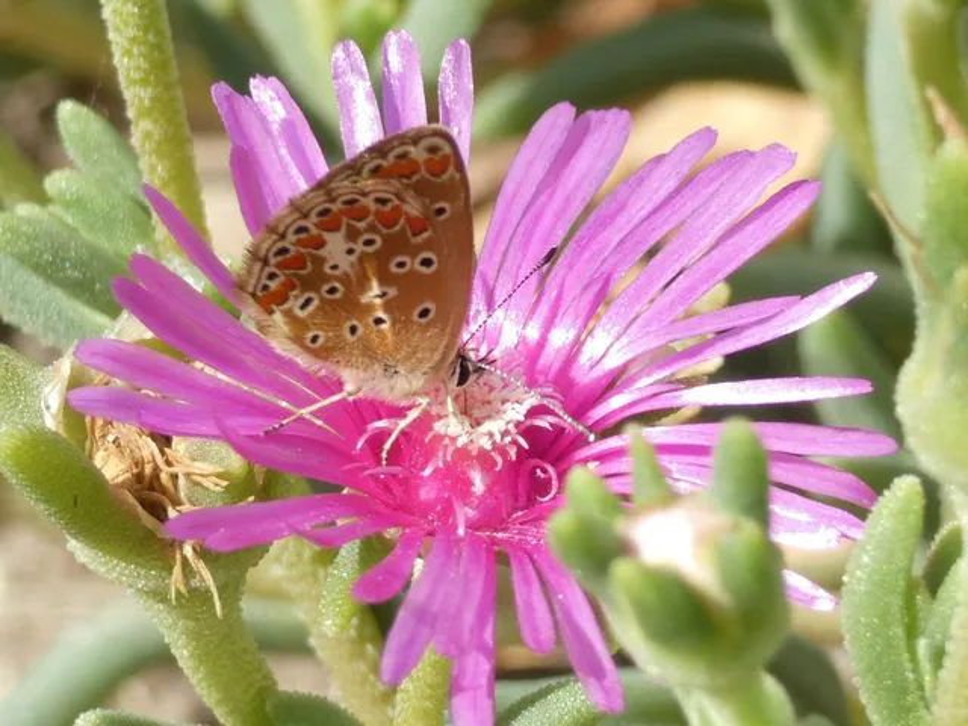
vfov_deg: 10.7
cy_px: 363
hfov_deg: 14.3
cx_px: 484
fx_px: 3859
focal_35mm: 138
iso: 80
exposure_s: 1/125
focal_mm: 24.7
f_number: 5.3
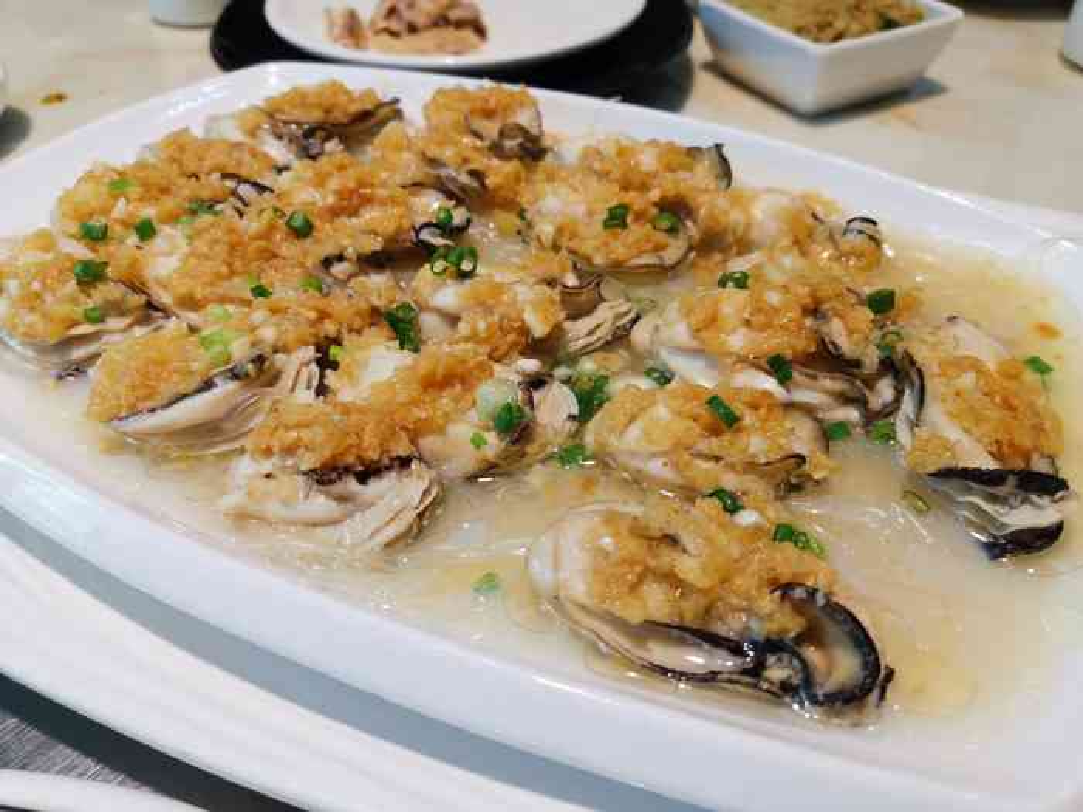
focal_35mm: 27
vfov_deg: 51.4
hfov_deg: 65.3
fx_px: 845
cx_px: 542
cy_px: 406
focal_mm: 4.75
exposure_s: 1/100
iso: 64
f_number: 1.8
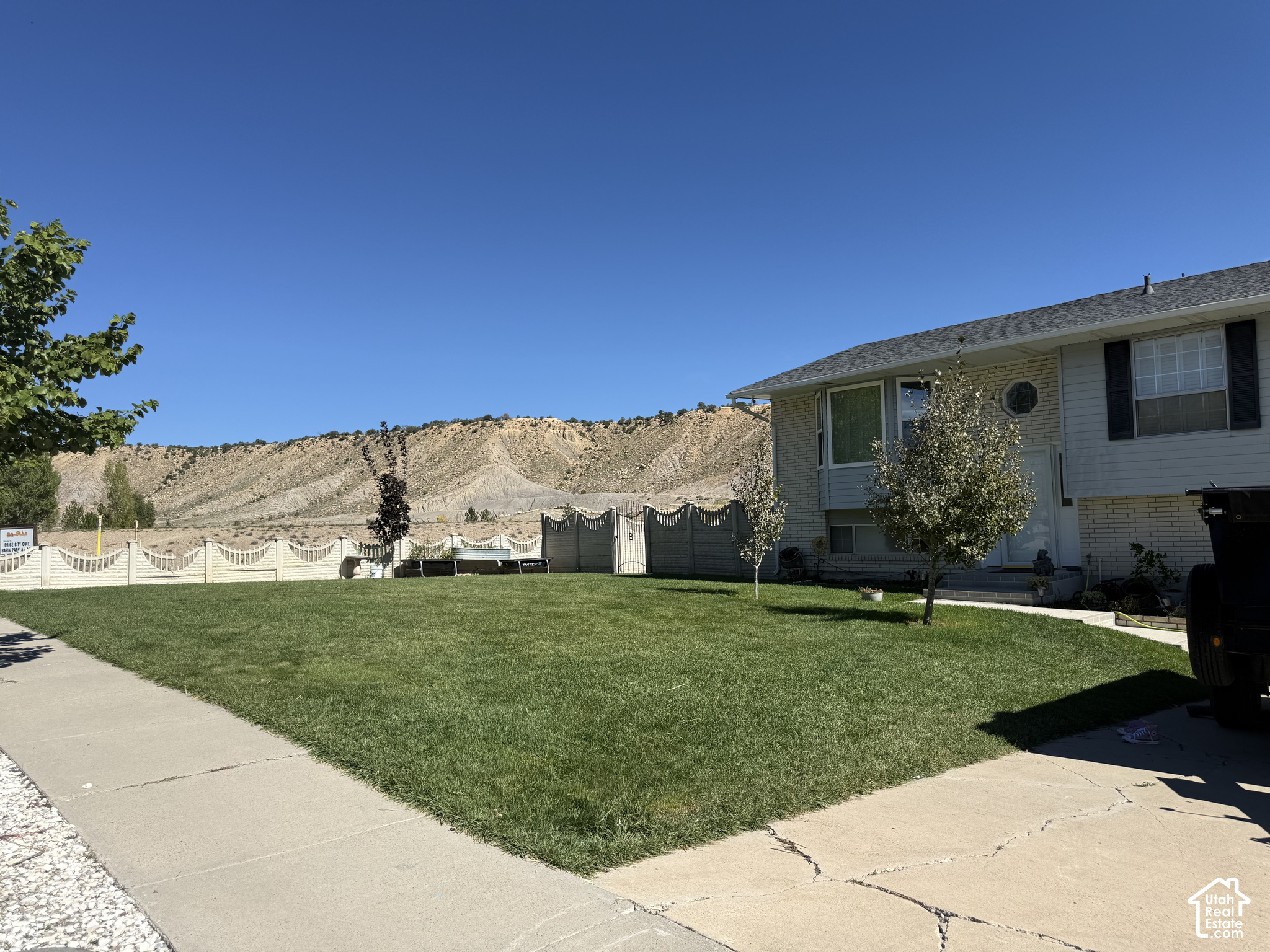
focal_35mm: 24
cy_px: 476
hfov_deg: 71.6
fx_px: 881
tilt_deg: +3.6
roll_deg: +1.9
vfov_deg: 56.8
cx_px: 635
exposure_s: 1/5714
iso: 80
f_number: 1.78
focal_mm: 6.76
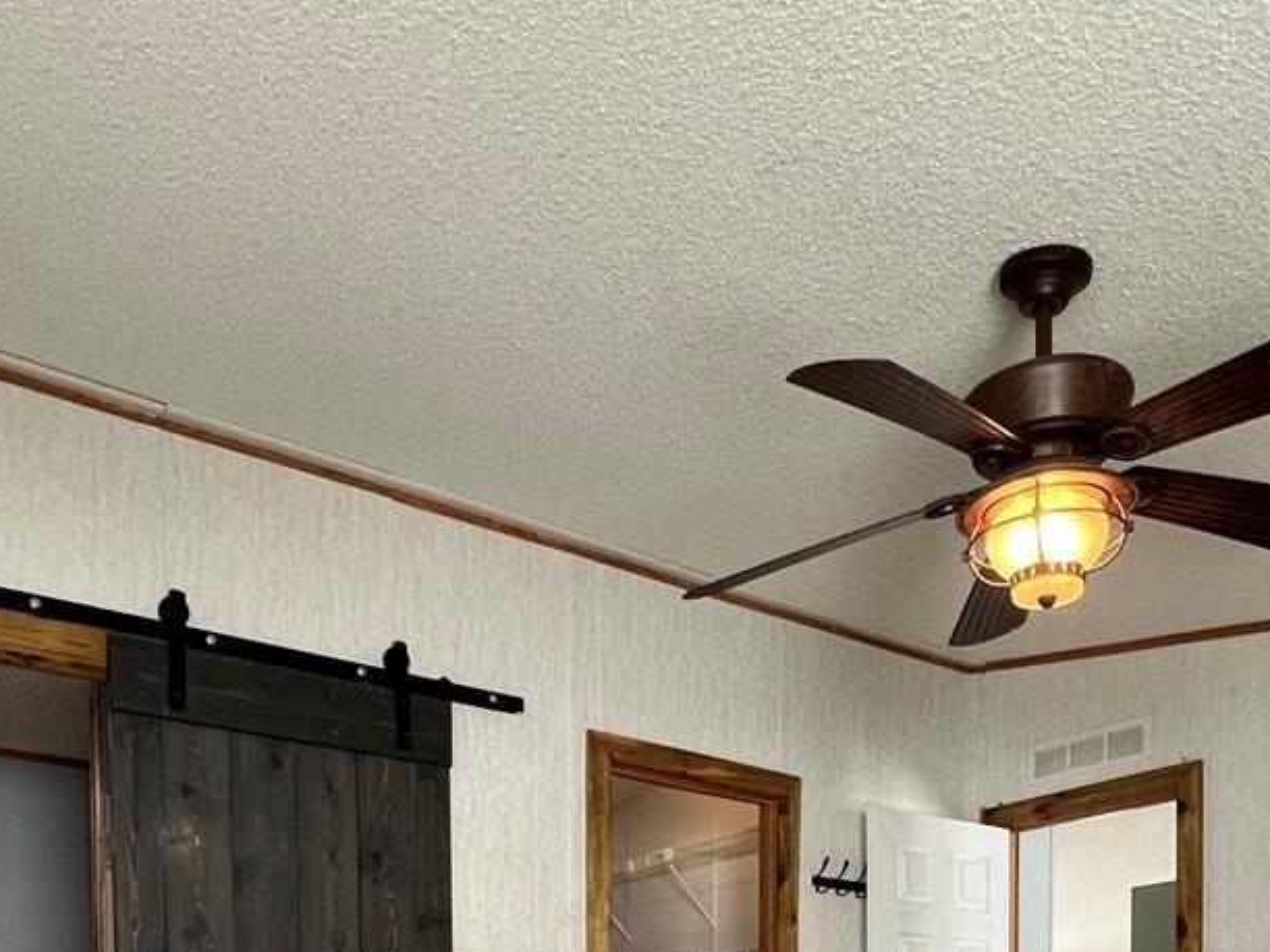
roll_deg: +1.7
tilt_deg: -1.6
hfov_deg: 54.0
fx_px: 1247
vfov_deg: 33.4
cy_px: 1164
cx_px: 637
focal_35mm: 34
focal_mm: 1.57
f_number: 1.8
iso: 160
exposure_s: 1/120
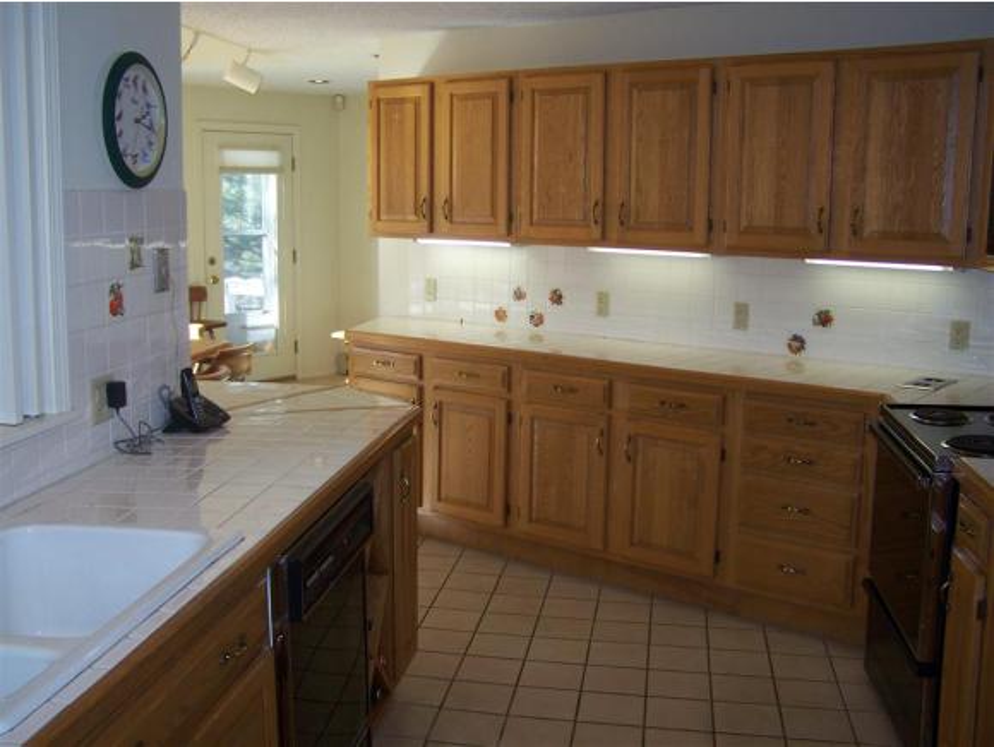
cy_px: 374
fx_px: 1092
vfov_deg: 37.8
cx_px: 497
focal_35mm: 38
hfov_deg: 48.9
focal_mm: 6.3
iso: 80
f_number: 2.8
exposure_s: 1/60
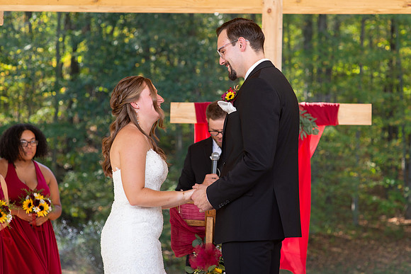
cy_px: 127
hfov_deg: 21.1
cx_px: 228
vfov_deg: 14.2
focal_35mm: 97
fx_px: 1102
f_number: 4.5
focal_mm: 85
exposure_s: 1/400
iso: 500
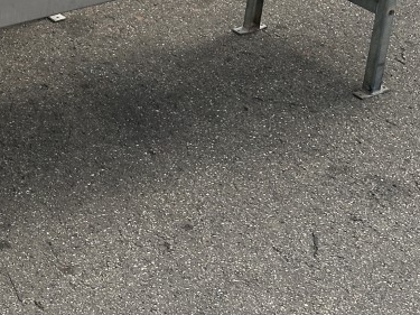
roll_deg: -2.9
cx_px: -131
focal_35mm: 131
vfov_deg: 11.2
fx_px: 1589
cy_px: 1
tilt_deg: -21.5
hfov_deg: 14.4
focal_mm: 6.86
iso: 64
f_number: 1.78
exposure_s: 1/699
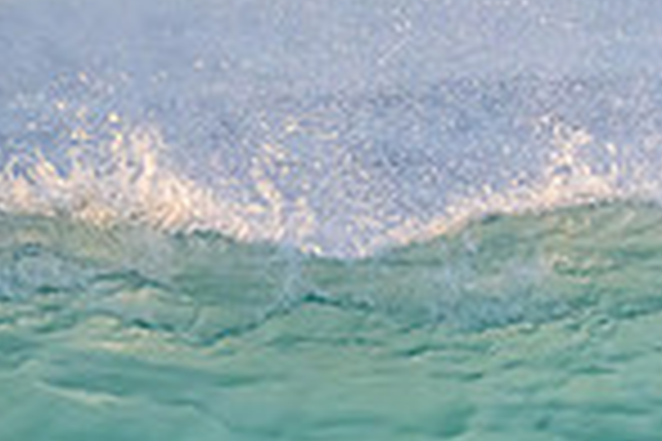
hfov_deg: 0.7
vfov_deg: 0.4
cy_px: 547
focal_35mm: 3166
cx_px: 1247
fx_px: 58215
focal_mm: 800
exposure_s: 1/1250
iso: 7200
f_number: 11
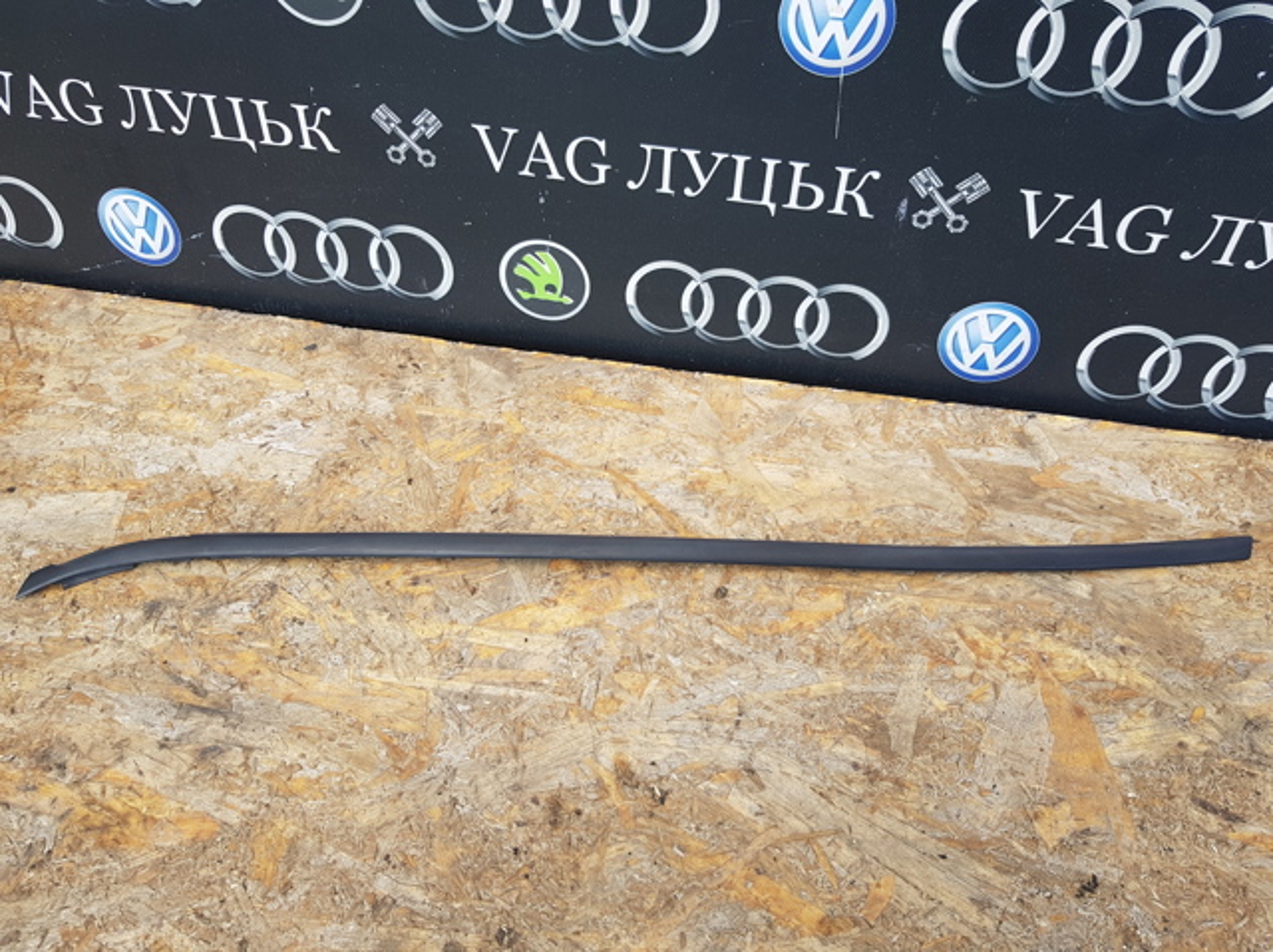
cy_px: 476
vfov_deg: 53.0
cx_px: 636
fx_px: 955
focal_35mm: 26
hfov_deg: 67.3
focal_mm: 4.2
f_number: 1.7
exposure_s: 1/183
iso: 40
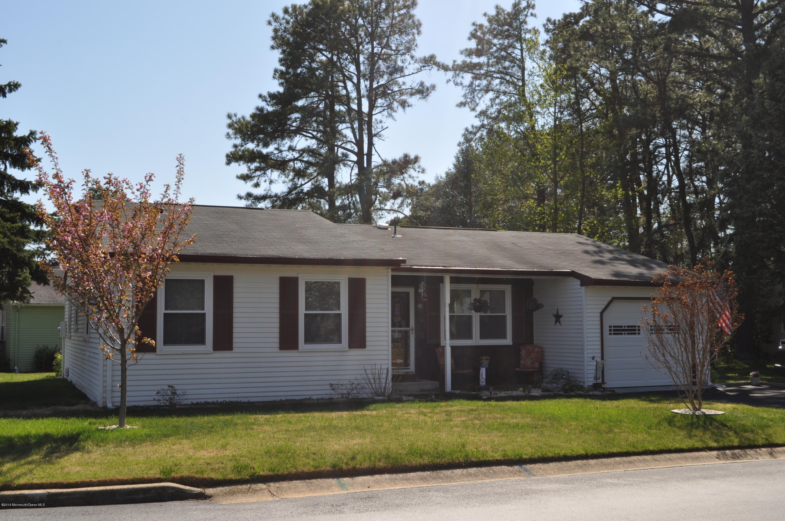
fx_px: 849
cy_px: 260
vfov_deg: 34.1
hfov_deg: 49.6
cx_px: 392
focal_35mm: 39
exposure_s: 1/200
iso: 200
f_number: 13
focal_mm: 26
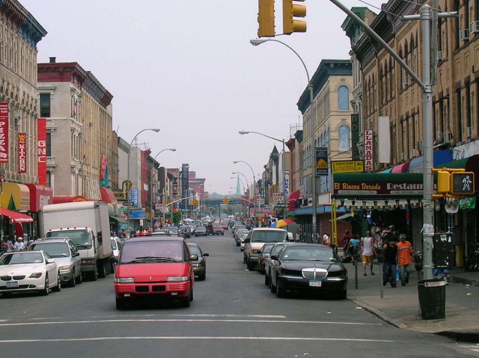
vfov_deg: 16.4
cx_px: 211
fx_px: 1245
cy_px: 166
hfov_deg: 21.8
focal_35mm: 90
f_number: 5.9
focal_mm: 9.7
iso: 50
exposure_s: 1/226
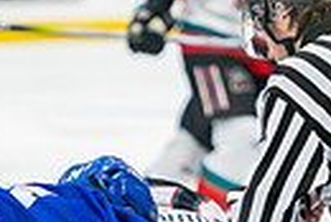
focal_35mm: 638
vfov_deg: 2.2
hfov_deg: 3.2
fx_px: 5873
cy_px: 302
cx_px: 193
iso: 1600
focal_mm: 135
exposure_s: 1/800
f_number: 3.2
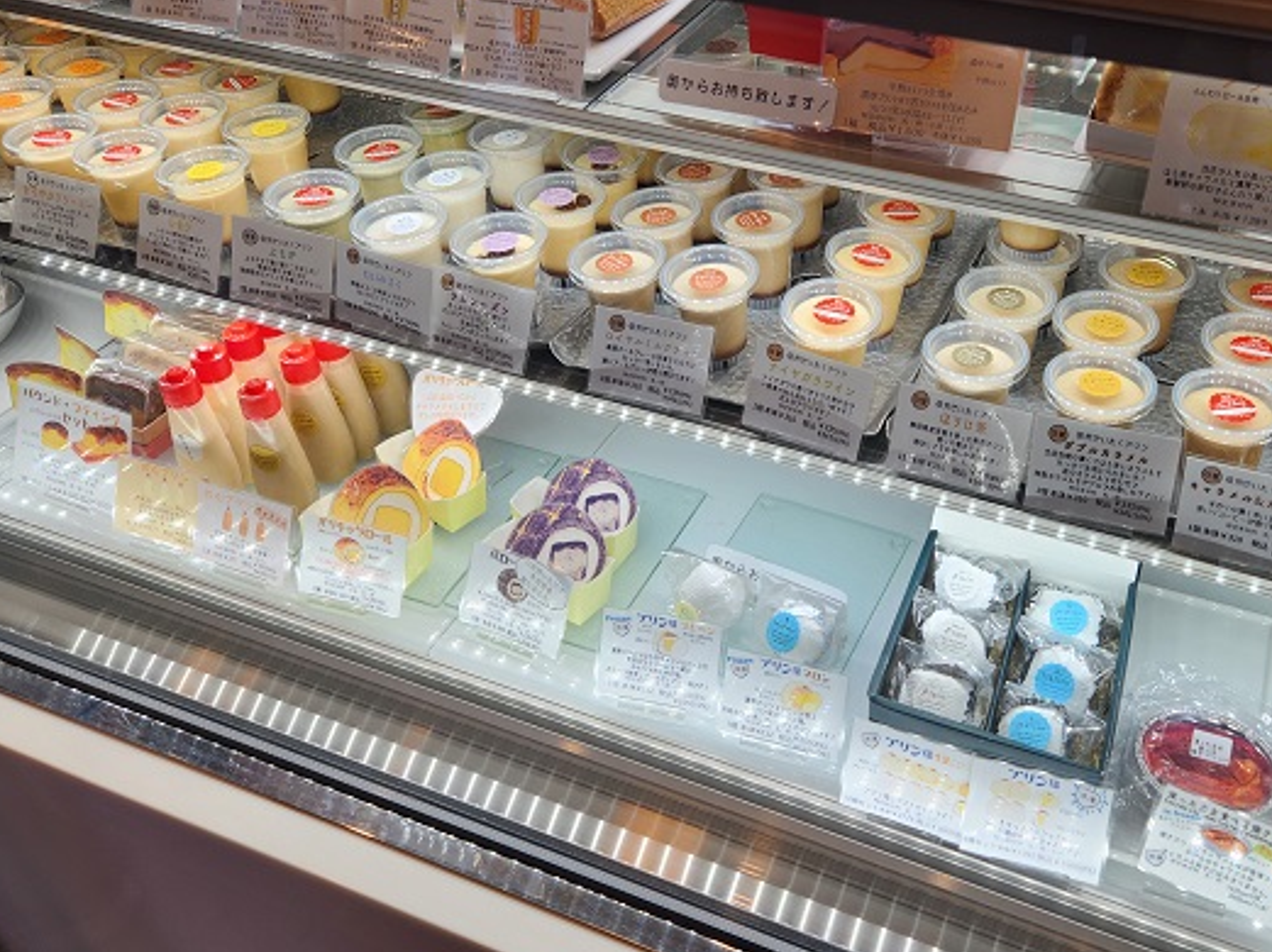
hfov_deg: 50.4
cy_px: 331
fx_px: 1322
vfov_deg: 39.2
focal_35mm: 36
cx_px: 851
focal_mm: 5.4
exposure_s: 1/223
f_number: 1.8
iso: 20
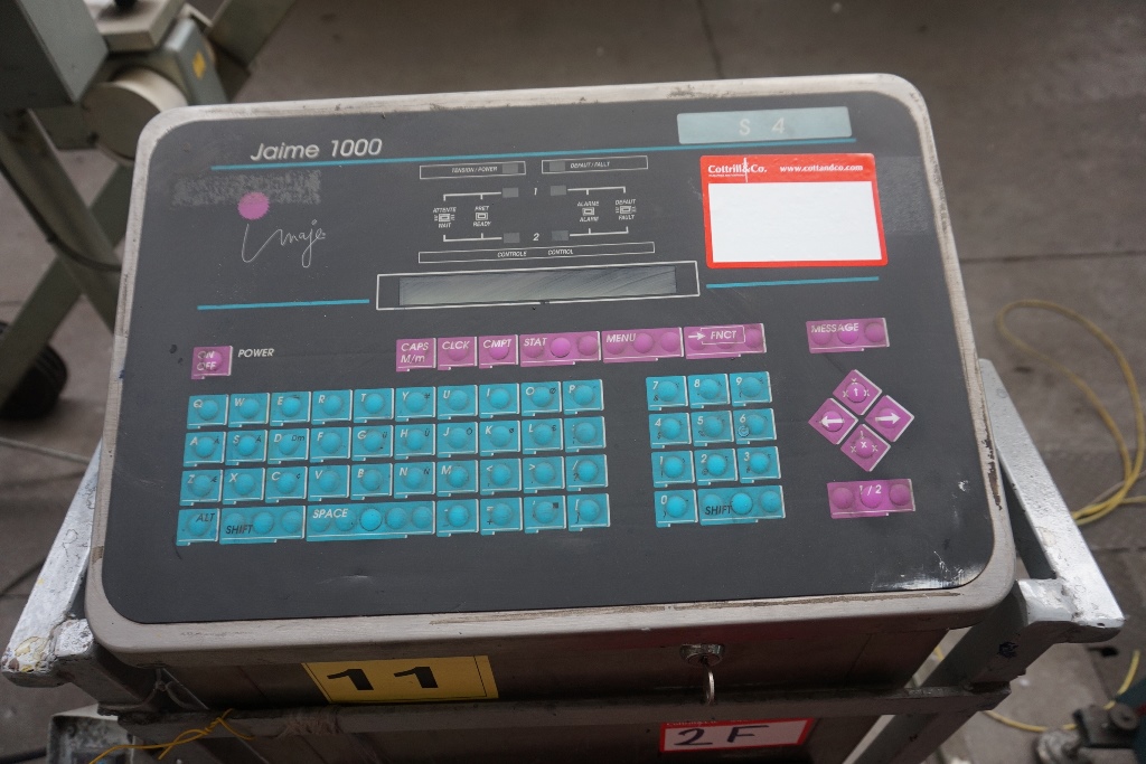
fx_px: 764
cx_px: 573
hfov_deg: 73.7
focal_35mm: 24
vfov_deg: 53.1
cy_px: 382
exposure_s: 1/160
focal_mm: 16
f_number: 4
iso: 400
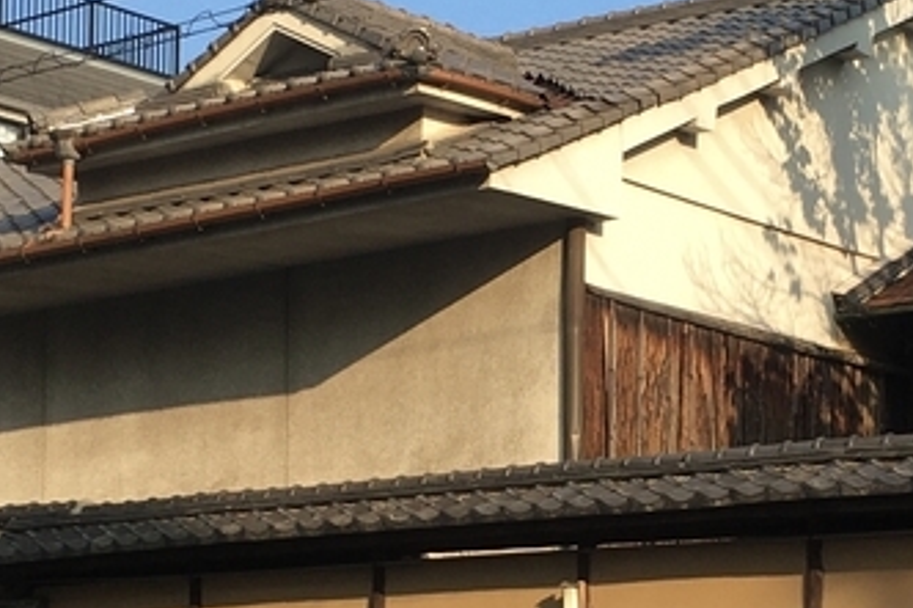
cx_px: 600
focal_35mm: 109
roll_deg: -0.2
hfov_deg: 18.7
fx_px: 2763
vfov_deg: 12.5
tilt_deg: +7.0
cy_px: 468
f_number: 2.2
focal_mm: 4.15
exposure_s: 1/641
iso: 25
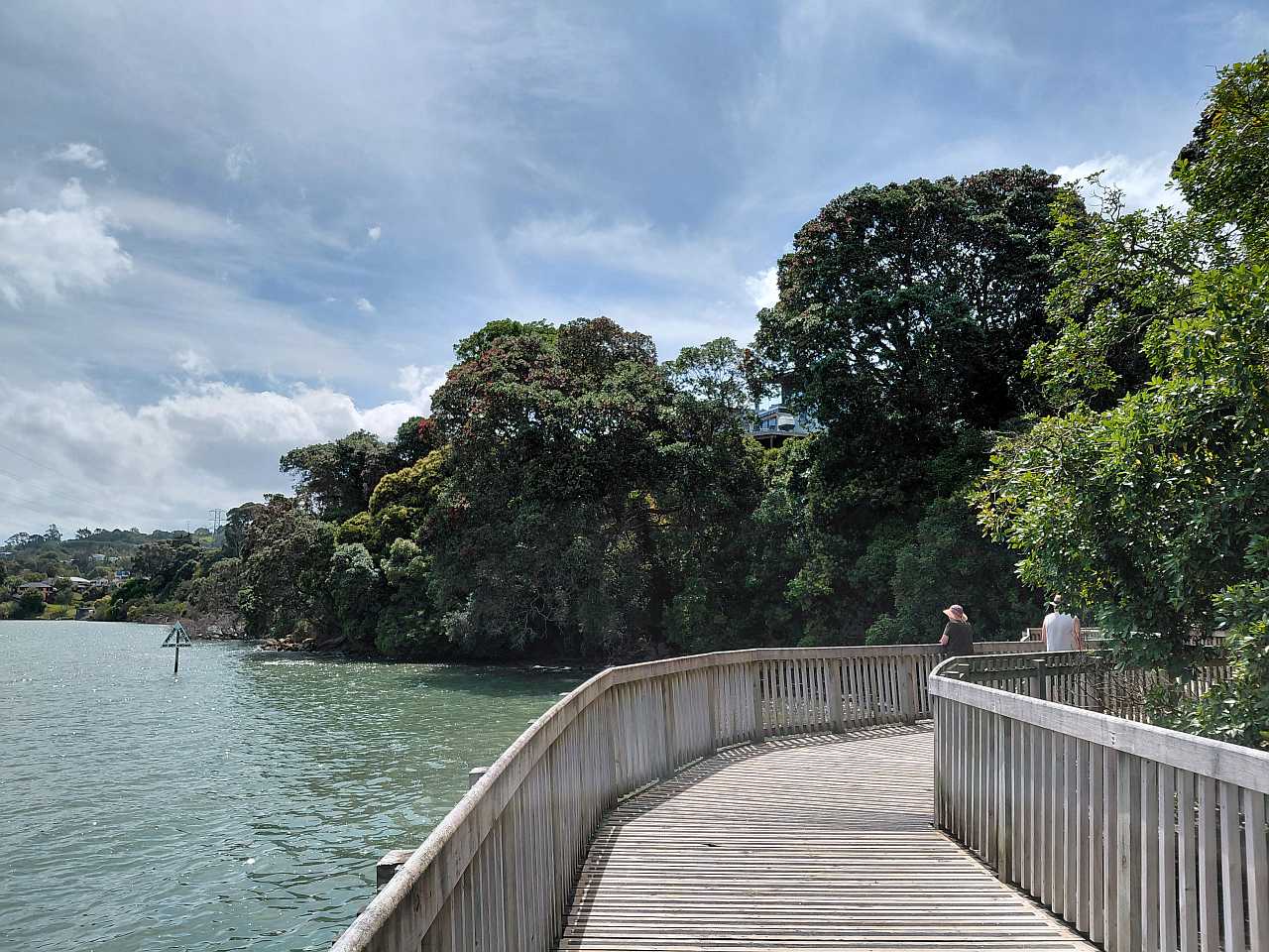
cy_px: 476
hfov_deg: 69.4
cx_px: 634
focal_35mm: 25
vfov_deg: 54.9
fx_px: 916
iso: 50
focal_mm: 4.69
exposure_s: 1/3876
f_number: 1.8
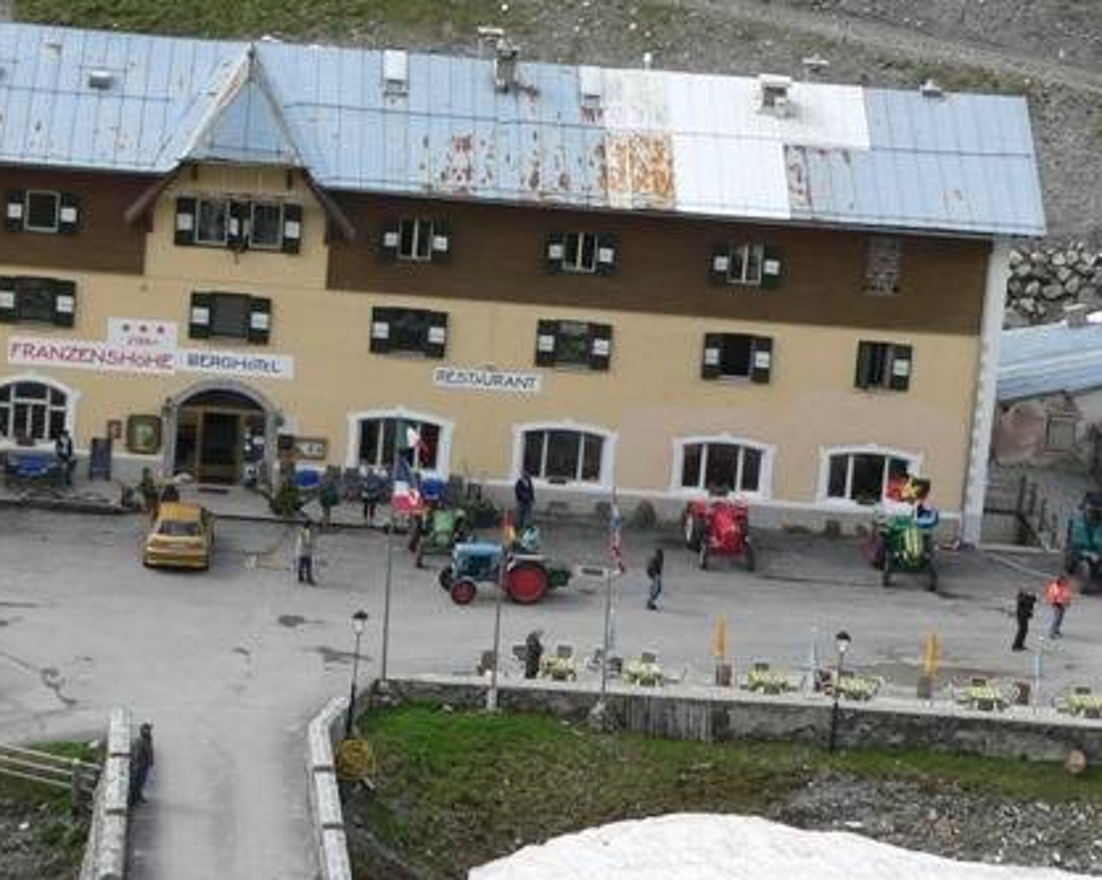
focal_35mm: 148
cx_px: 536
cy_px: 307
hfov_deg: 13.0
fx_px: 4824
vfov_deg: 10.4
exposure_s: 1/400
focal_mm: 13.2
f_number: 4
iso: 80
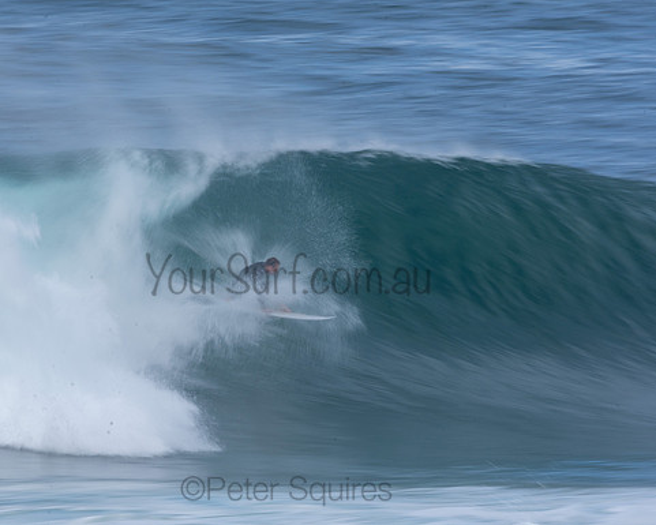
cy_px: 262
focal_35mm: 849
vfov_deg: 1.8
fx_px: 16487
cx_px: 286
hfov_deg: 2.3
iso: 100
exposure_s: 1/25
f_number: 25
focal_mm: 500
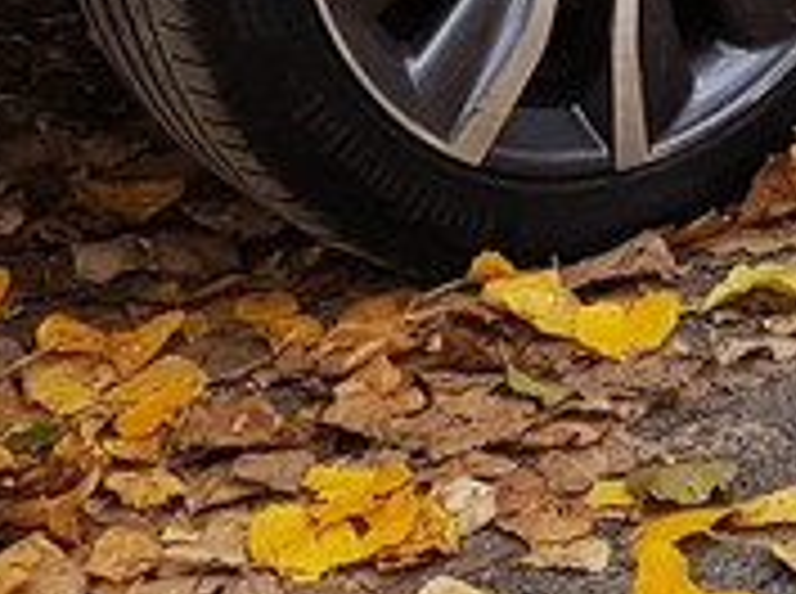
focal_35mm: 157
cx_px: 780
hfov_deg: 12.5
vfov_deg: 8.3
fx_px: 3603
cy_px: -1035
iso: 40
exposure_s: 1/503
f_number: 1.7
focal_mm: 4.2
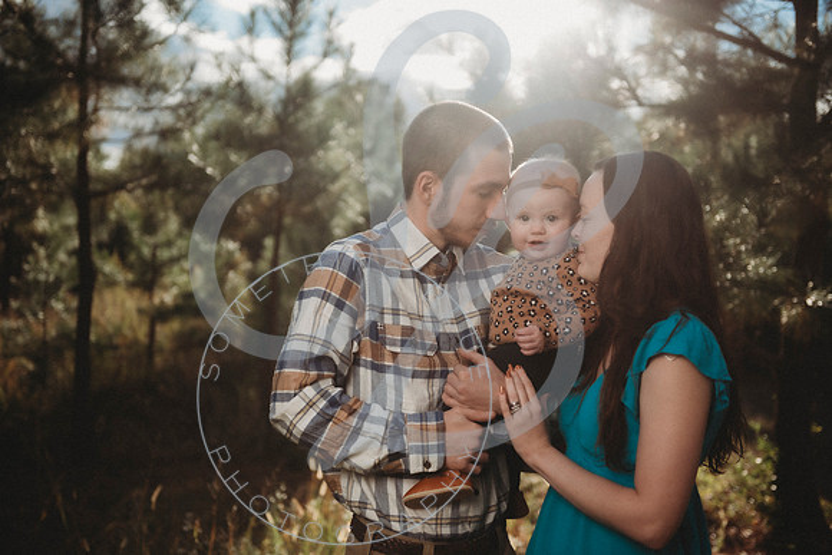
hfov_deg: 41.1
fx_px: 1110
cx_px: 416
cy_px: 278
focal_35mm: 48
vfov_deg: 28.1
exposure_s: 1/800
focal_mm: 48
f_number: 2.8
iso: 100
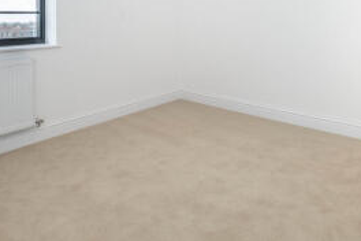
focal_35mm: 27
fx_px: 271
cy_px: 25
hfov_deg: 67.4
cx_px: 180
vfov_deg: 43.8
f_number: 5.6
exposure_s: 1/80
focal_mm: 10
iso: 400
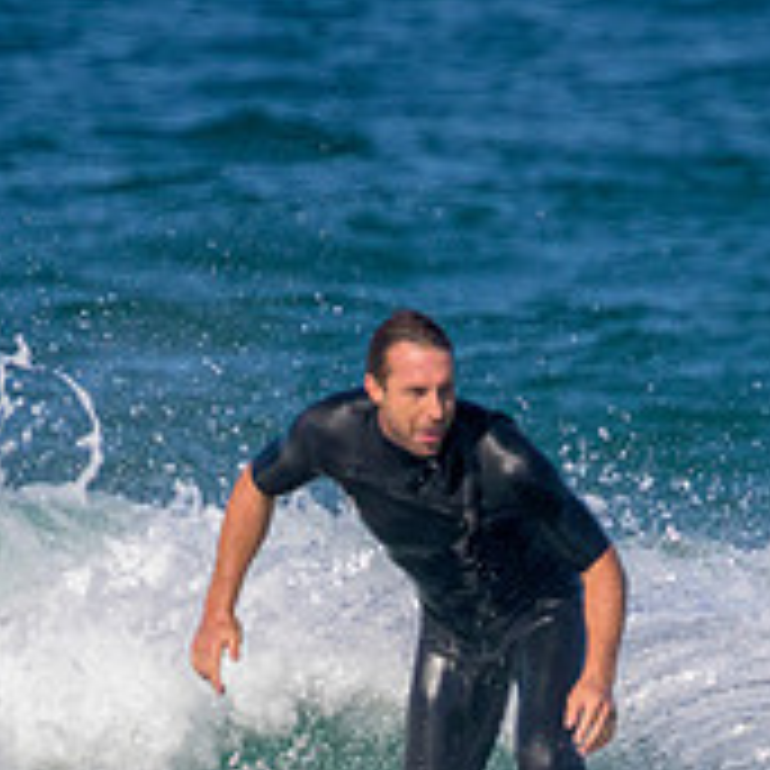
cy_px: 848
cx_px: 764
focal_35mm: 3156
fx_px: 79425
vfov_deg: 0.6
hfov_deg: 0.6
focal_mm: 800
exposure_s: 1/2000
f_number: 11
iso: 1100
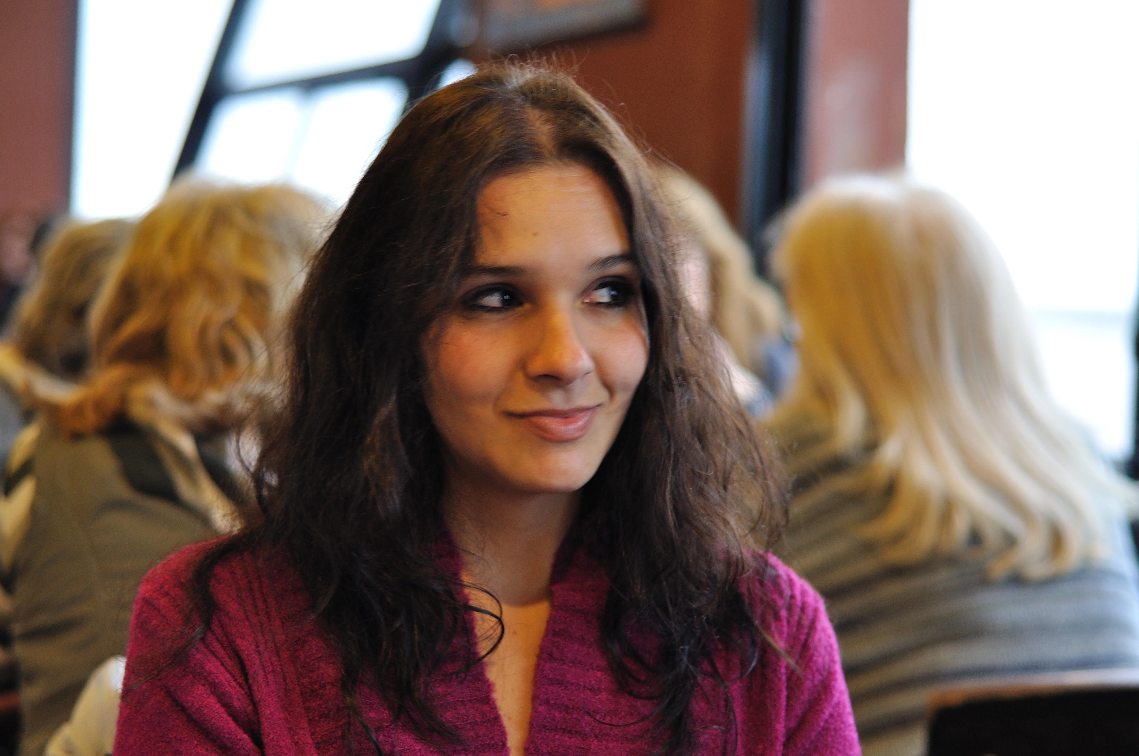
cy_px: 378
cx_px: 570
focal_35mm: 75
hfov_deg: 27.0
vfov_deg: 18.1
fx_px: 2370
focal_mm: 50
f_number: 2.5
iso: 400
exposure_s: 1/30
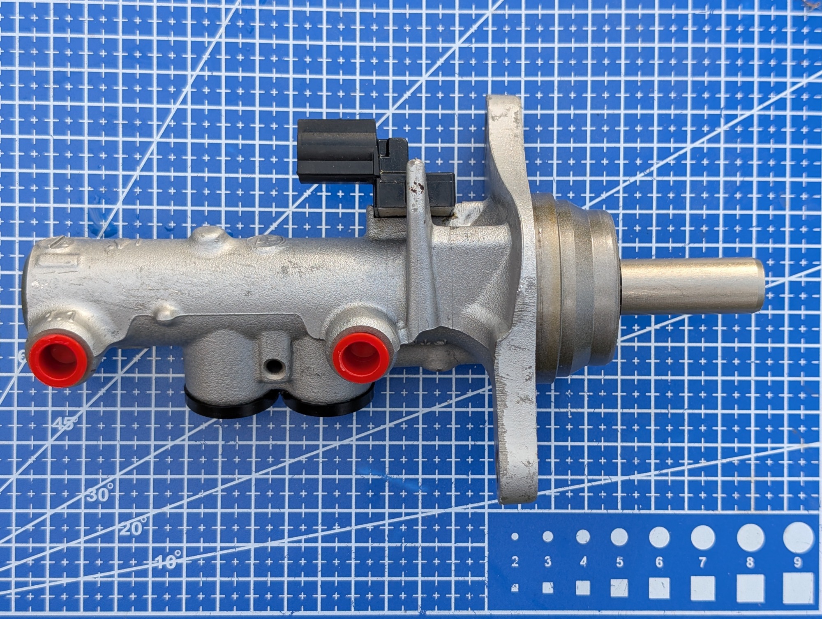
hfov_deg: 38.9
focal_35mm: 49
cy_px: 310
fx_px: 1165
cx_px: 411
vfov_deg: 29.7
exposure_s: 1/277
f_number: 1.68
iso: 23
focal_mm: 6.9
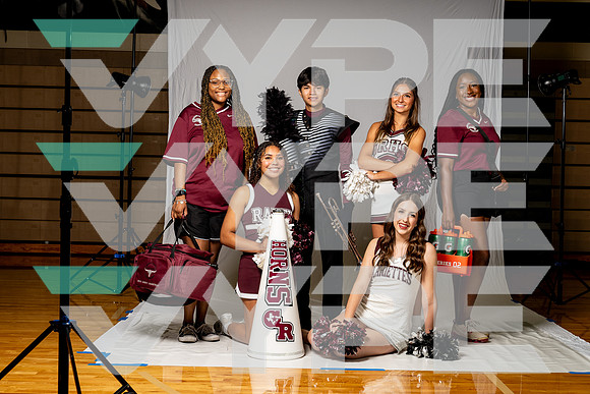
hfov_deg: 33.9
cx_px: 295
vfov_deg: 23.0
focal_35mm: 59
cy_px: 197
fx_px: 967
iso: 250
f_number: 6.3
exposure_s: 1/250
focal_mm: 59
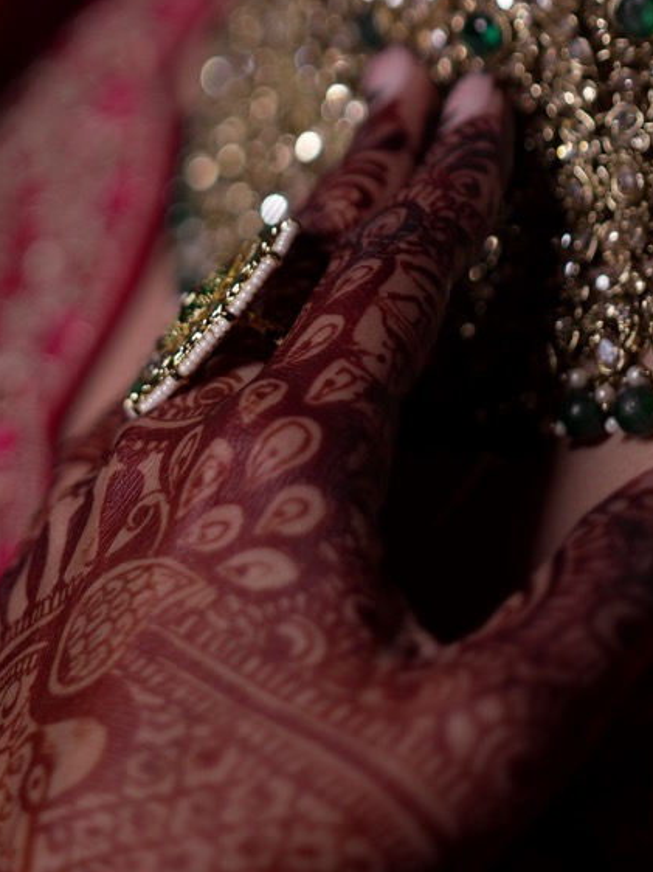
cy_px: -45
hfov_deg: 12.2
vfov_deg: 16.7
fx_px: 2895
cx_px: -382
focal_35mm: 115
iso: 200
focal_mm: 35
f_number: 1.4
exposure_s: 1/800
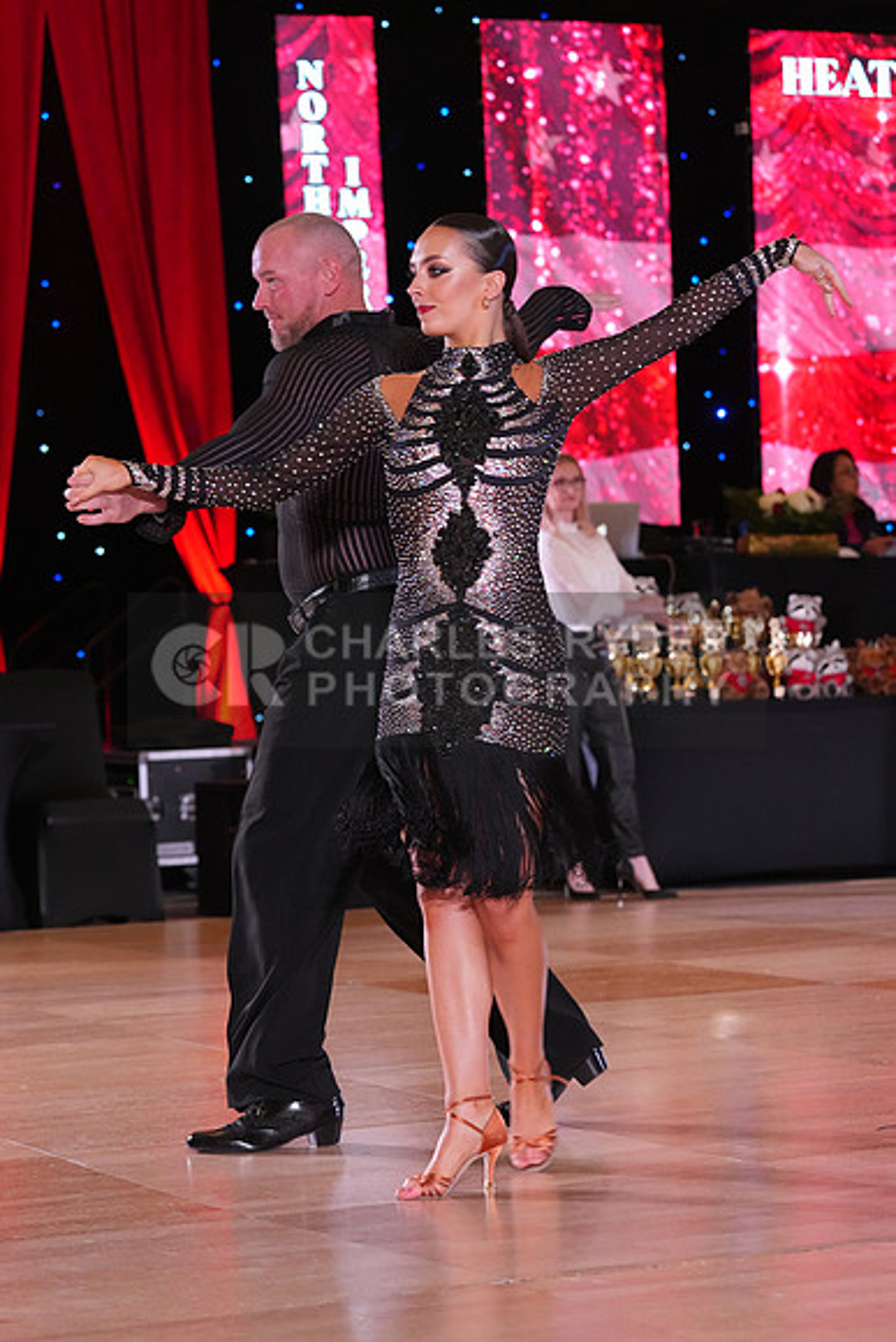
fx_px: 3619
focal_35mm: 97
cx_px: 448
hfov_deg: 14.1
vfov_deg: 21.0
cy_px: 671
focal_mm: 97
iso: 3200
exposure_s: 1/320
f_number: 4.5
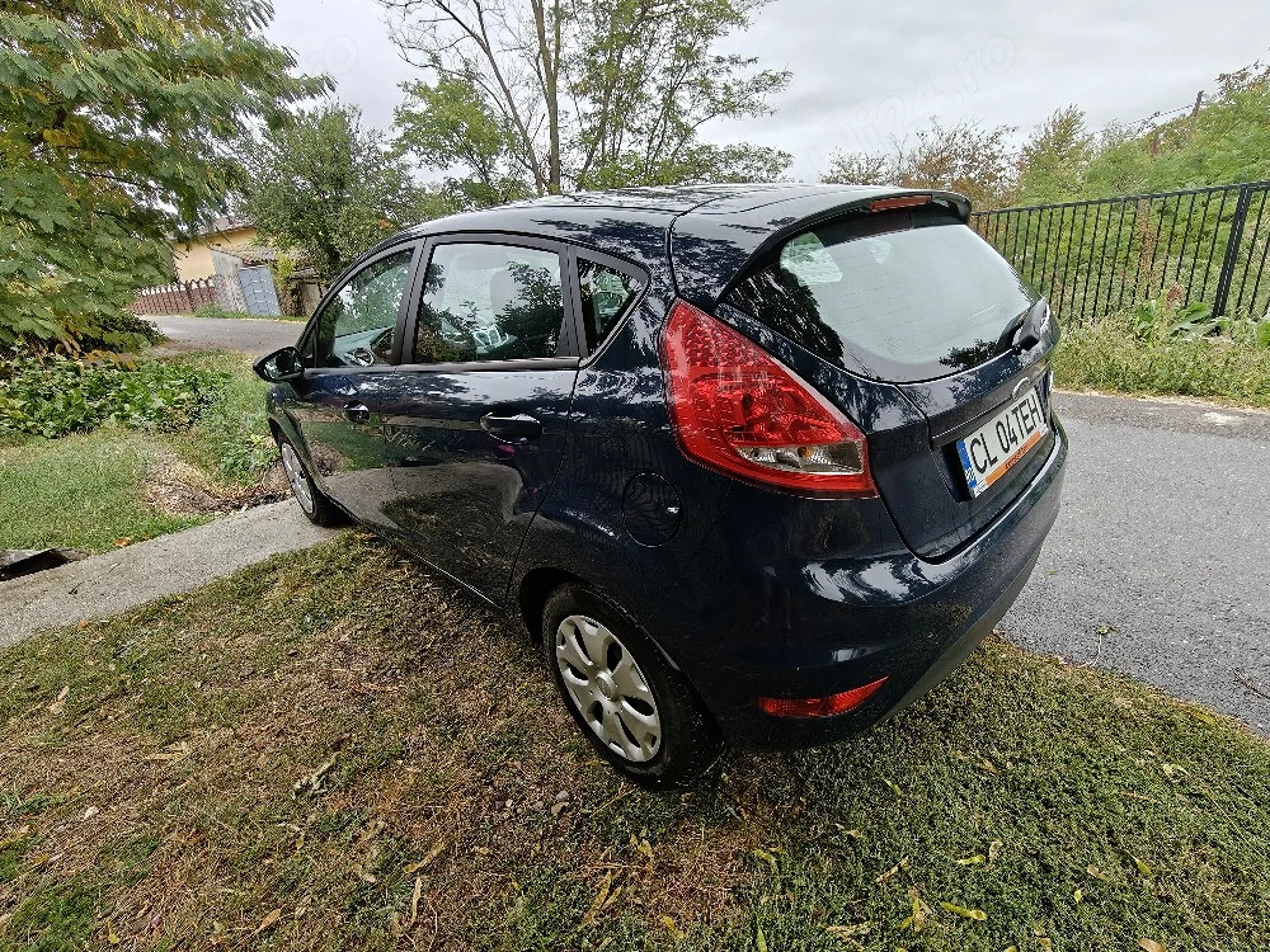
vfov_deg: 78.1
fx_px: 587
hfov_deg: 94.5
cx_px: 635
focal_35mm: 16
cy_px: 476
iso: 50
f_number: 2
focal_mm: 2.31
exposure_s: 1/385
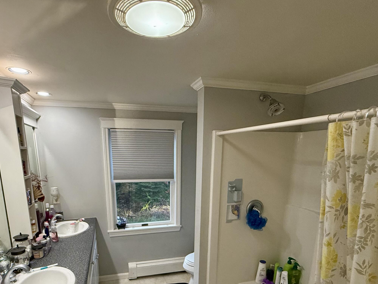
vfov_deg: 60.8
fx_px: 229
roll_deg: +0.3
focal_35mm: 21
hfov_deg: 78.7
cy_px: 204
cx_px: 169
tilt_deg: -12.1
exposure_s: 1/120
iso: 320
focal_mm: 2.22
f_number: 2.2
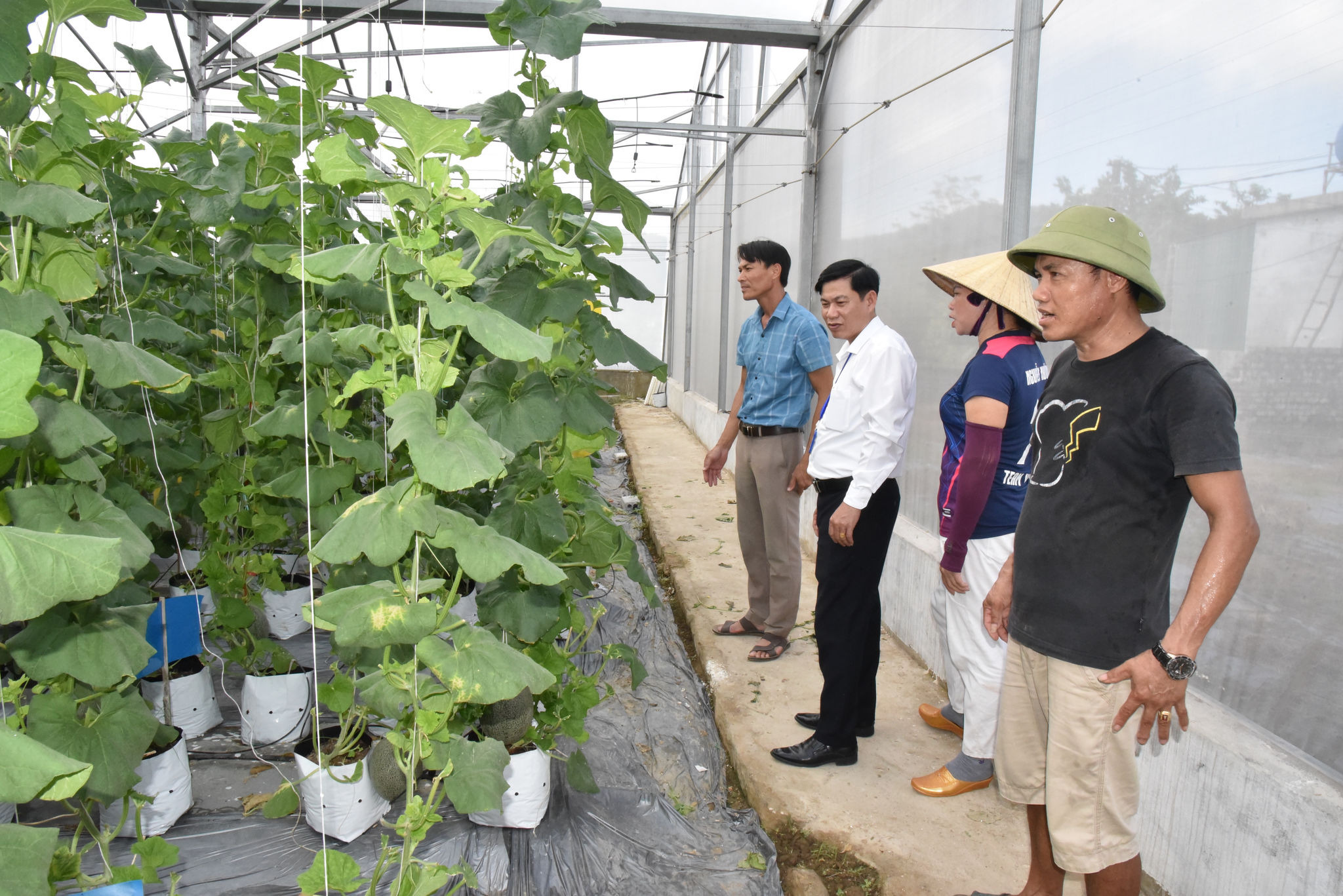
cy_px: 448
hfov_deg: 73.7
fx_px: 896
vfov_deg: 53.2
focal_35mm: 24
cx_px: 672
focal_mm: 24
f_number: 22
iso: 5000
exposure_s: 1/250
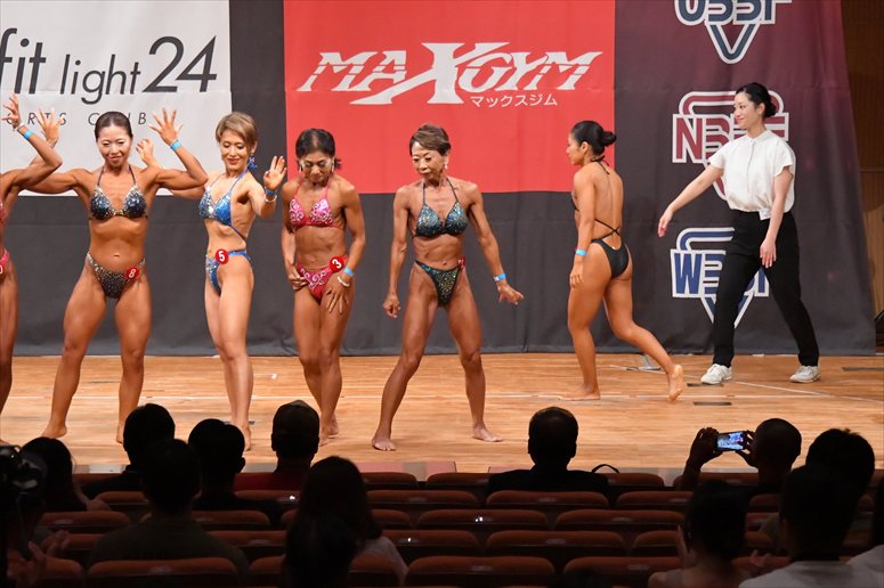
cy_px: 294
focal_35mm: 174
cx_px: 442
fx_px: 4271
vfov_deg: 7.9
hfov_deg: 11.8
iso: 10000
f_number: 5.6
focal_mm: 116
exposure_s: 1/400
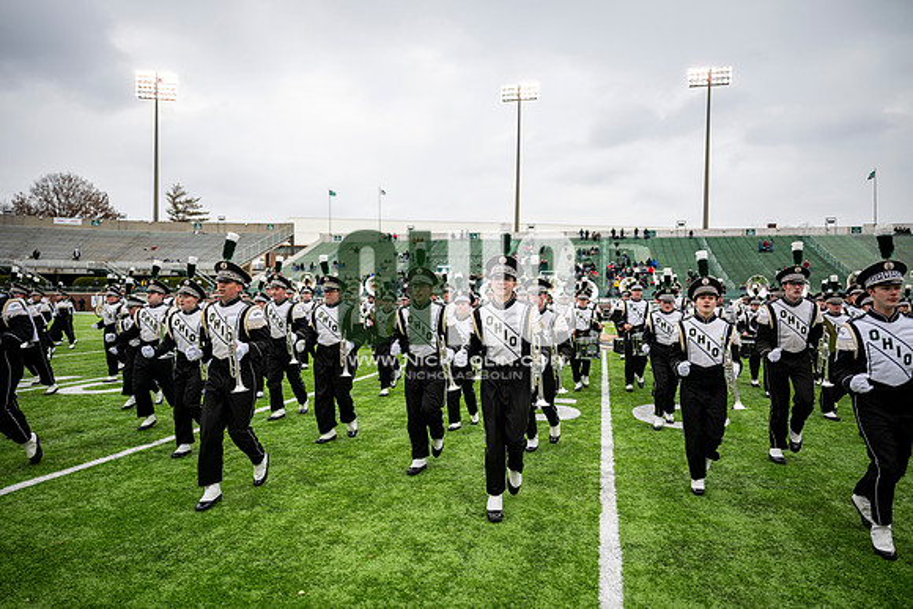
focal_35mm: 24
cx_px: 456
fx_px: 609
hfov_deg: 73.7
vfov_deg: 53.2
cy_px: 304
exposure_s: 1/500
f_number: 2.8
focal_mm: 24
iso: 100
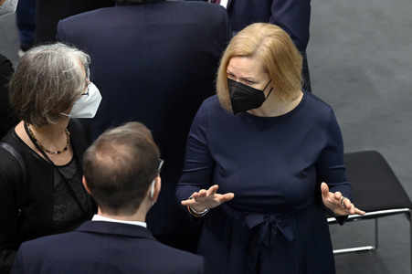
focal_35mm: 170
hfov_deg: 12.1
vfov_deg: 8.1
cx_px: 206
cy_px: 137
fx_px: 1944
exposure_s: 1/400
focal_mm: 170
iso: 8000
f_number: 5.6
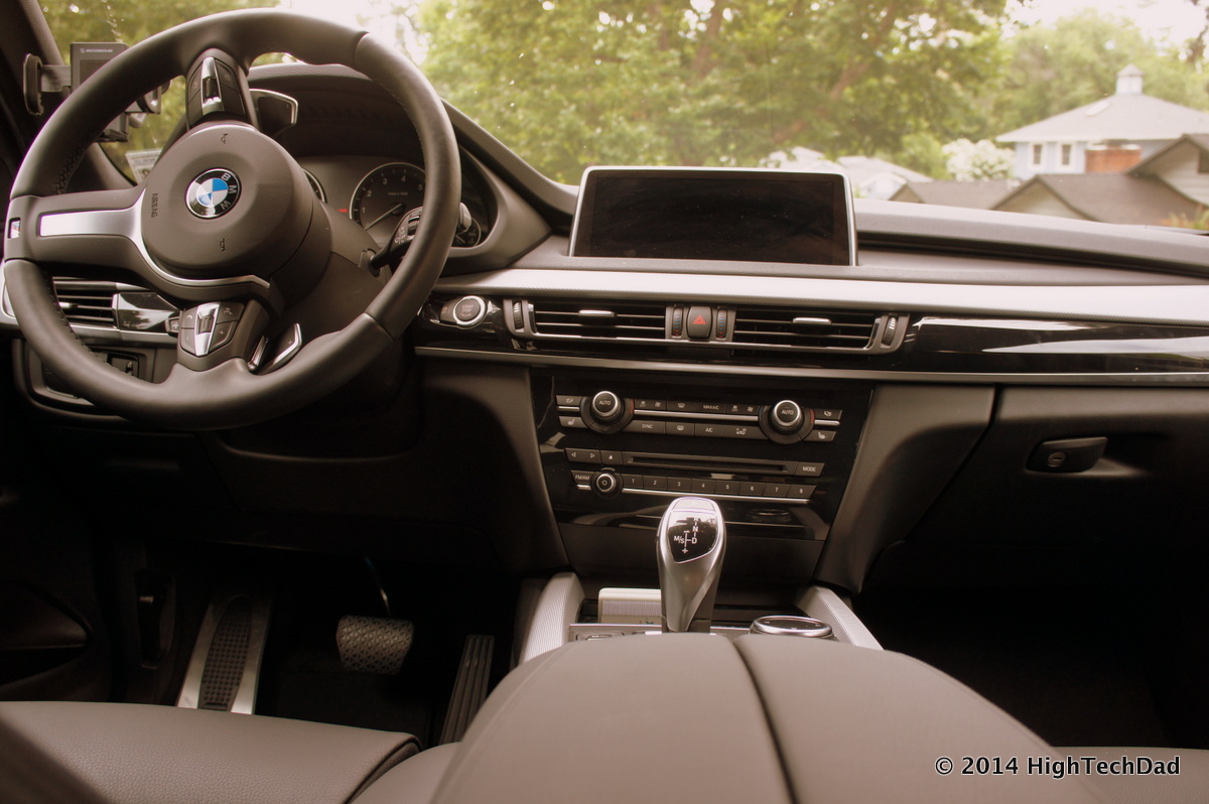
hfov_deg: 67.4
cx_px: 604
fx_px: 906
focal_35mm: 27
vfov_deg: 47.9
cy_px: 402
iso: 200
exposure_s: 1/40
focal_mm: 18
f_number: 4.5
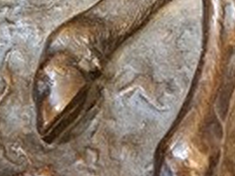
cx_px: 31
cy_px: -21
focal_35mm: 71
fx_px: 482
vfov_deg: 19.7
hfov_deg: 26.6
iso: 320
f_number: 1.8
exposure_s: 1/33
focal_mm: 5.23
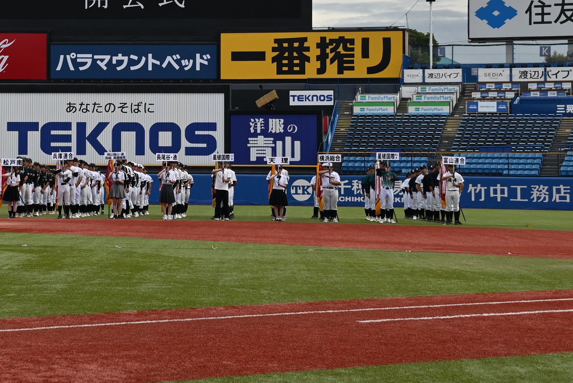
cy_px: 52
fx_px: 1832
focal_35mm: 115
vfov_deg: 11.9
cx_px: 90
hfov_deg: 17.6
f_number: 7.1
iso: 100
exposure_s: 1/400
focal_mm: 40
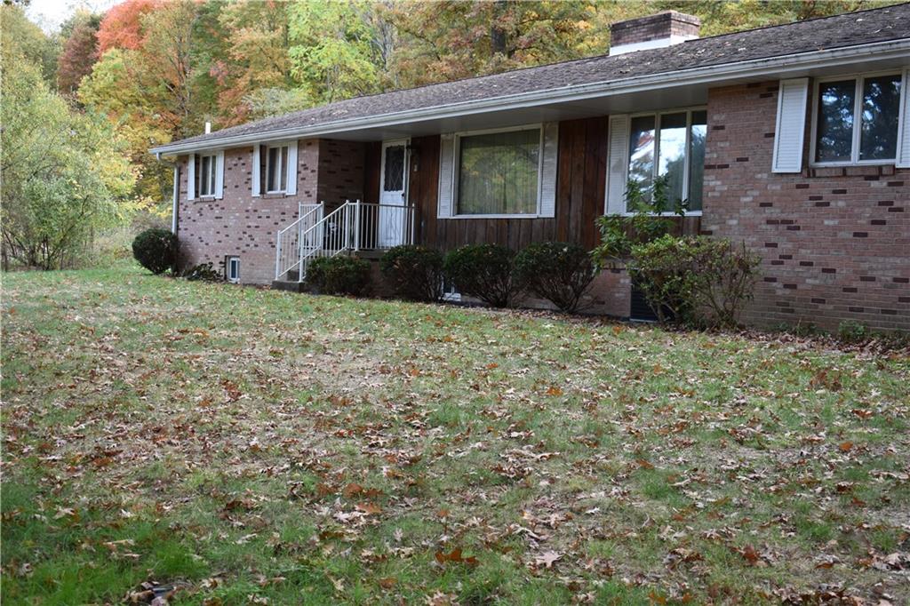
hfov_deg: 43.6
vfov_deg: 29.8
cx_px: 455
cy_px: 303
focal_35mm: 45
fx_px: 1137
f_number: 5.6
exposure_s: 1/125
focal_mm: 30
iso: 400
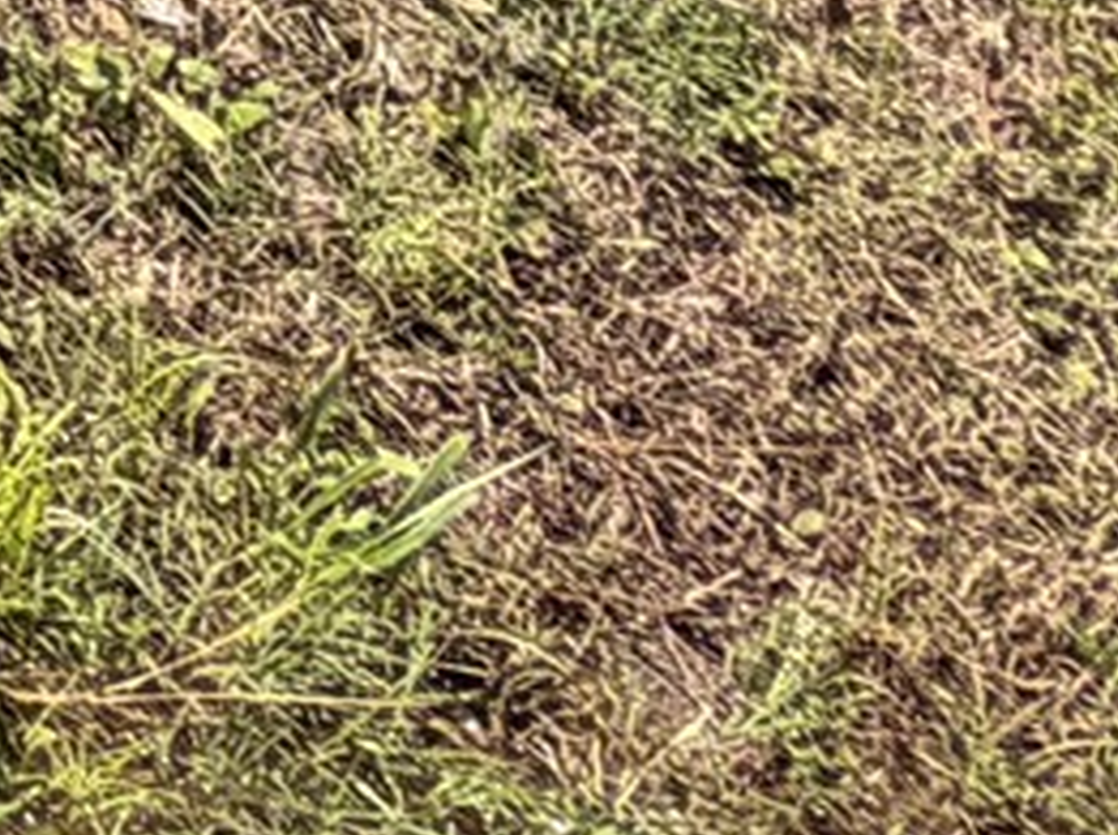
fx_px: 3548
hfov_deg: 10.6
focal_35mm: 110
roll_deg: -0.8
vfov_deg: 8.9
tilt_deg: -6.3
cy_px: -2150
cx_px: -2442
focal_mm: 2.22
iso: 32
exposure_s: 1/770
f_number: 2.2
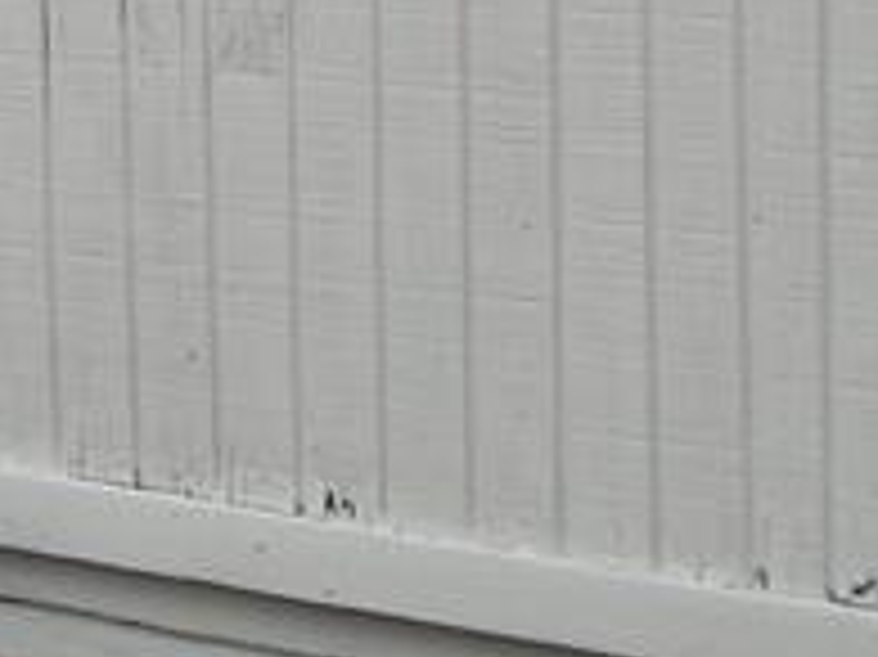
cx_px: -329
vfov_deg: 8.6
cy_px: -670
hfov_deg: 11.7
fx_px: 4132
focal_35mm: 163
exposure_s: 1/800
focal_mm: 5.5
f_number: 3.5
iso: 100
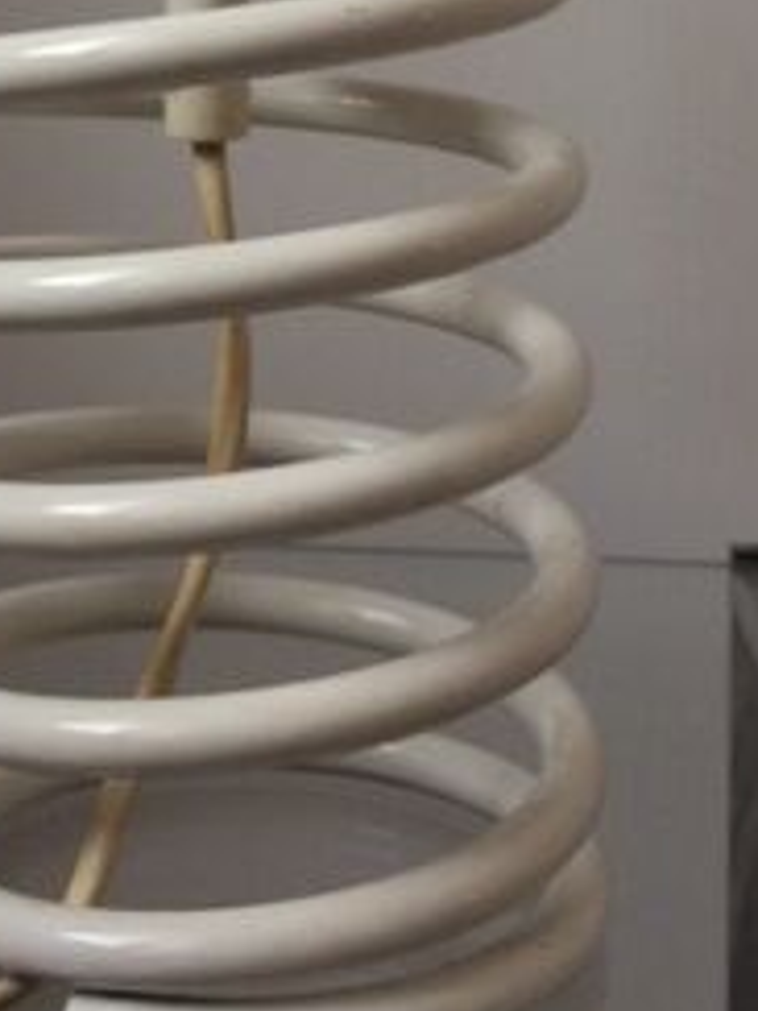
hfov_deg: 19.3
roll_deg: -0.5
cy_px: -29
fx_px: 2219
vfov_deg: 24.4
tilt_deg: -5.1
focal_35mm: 76
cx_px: 207
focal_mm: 4.15
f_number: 2.2
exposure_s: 1/33
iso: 100
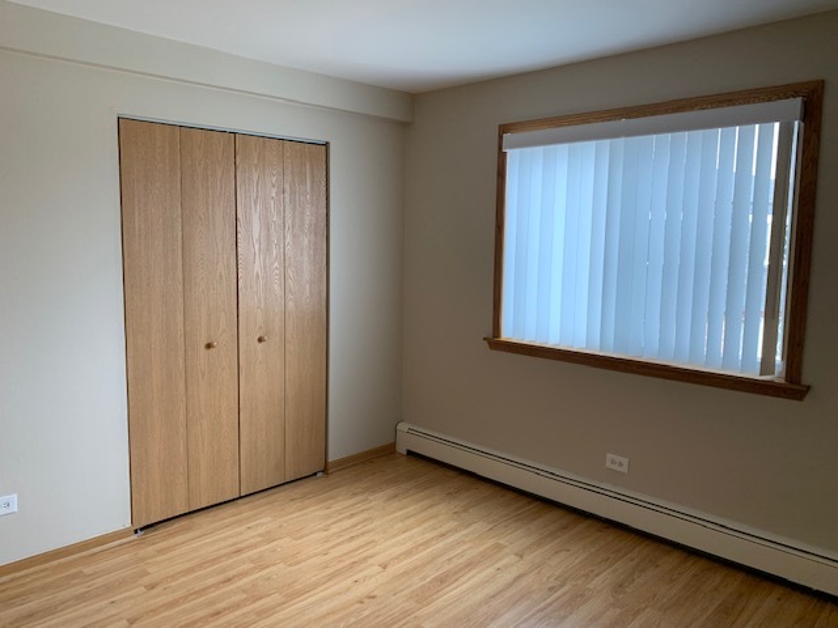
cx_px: 419
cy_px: 314
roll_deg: -1.0
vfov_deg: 53.1
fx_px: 629
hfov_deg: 67.3
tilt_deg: -6.5
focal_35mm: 26
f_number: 1.8
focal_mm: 4.25
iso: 80
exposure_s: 1/121
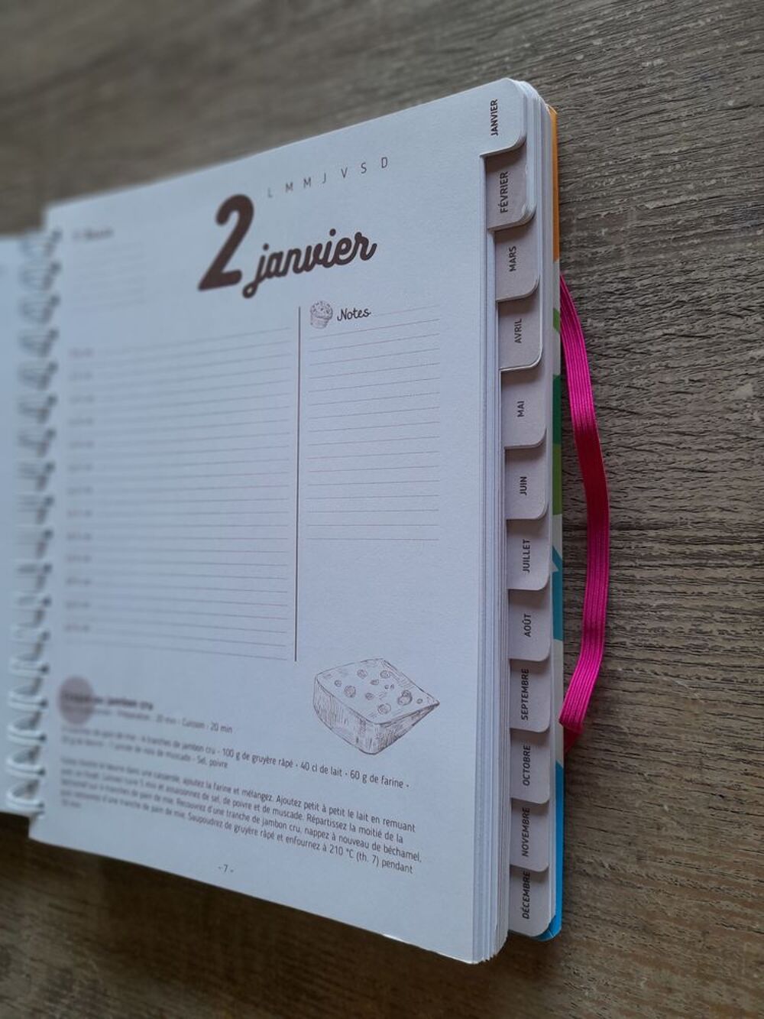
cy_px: 510
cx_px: 382
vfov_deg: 69.4
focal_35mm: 25
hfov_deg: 54.9
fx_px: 736
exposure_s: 1/60
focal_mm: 4.6
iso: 125
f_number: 2
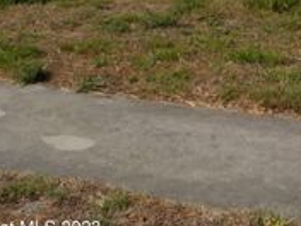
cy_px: -64
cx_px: 337
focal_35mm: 85
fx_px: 739
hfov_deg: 21.7
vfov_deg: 16.5
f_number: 6.6
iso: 125
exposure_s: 1/640
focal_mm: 4.1
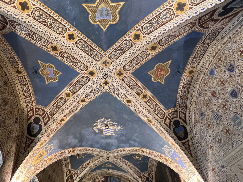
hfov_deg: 87.4
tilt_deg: +50.7
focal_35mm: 18
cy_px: 83
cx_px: 108
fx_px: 126
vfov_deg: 71.5
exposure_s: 1/50
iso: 320
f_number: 1.8
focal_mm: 1.57
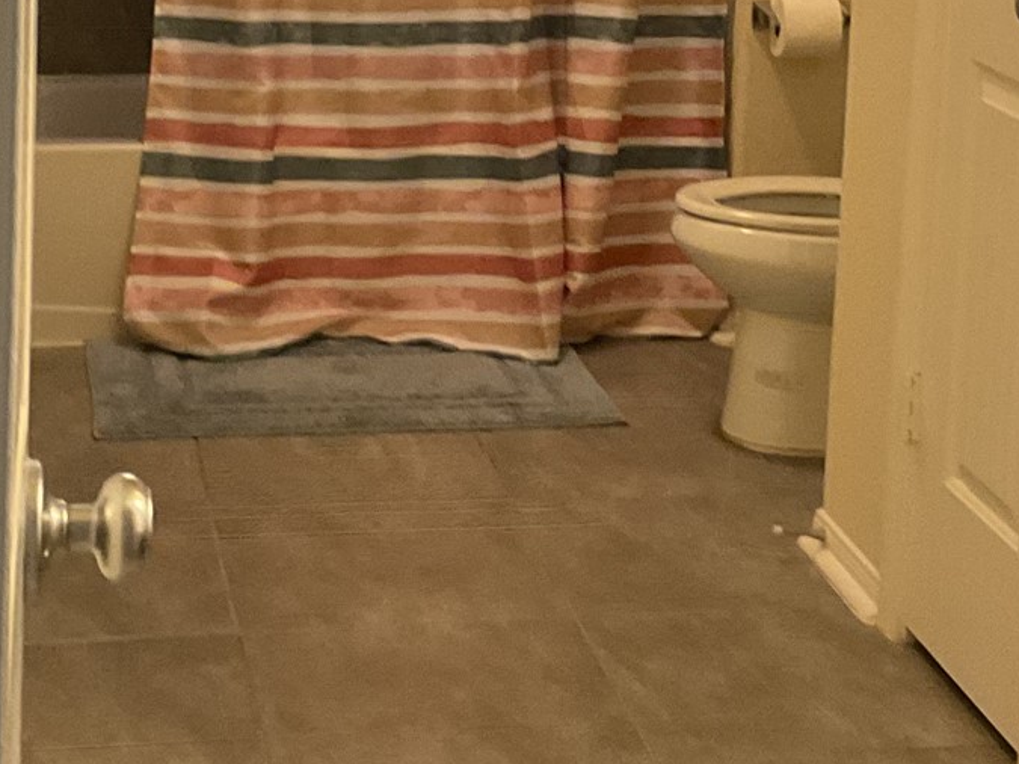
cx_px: 649
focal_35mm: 88
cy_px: 17
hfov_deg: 22.2
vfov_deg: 16.5
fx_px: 2590
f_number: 1.8
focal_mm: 3
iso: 100
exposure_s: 1/60
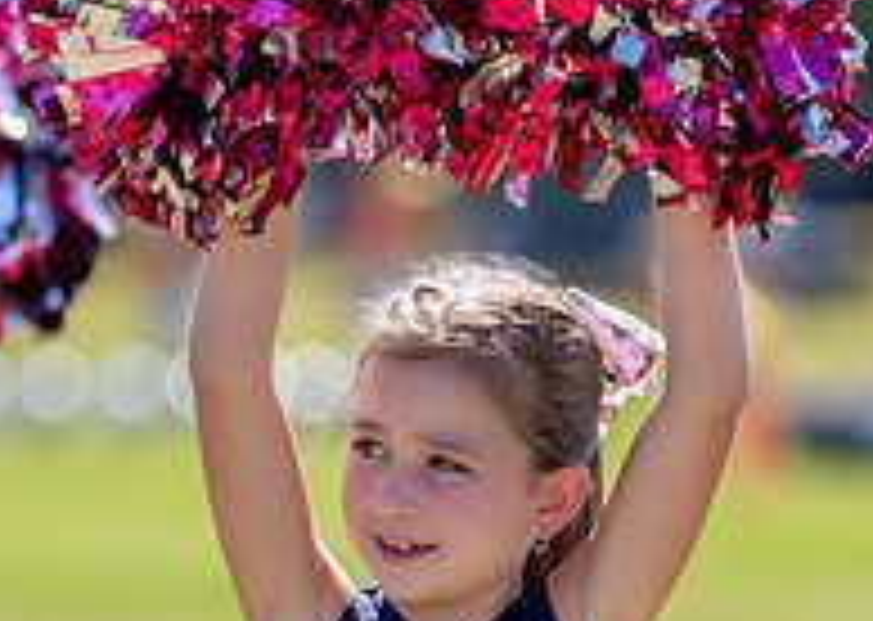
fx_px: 15301
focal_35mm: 618
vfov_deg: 2.3
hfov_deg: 3.3
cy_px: 665
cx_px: 456
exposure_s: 1/2000
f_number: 2.8
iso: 200
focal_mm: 182
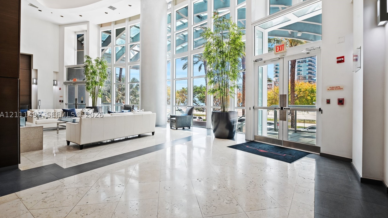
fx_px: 175
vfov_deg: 63.9
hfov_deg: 95.9
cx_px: 195
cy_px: 114
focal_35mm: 17
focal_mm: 16
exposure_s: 1/30
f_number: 8
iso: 200
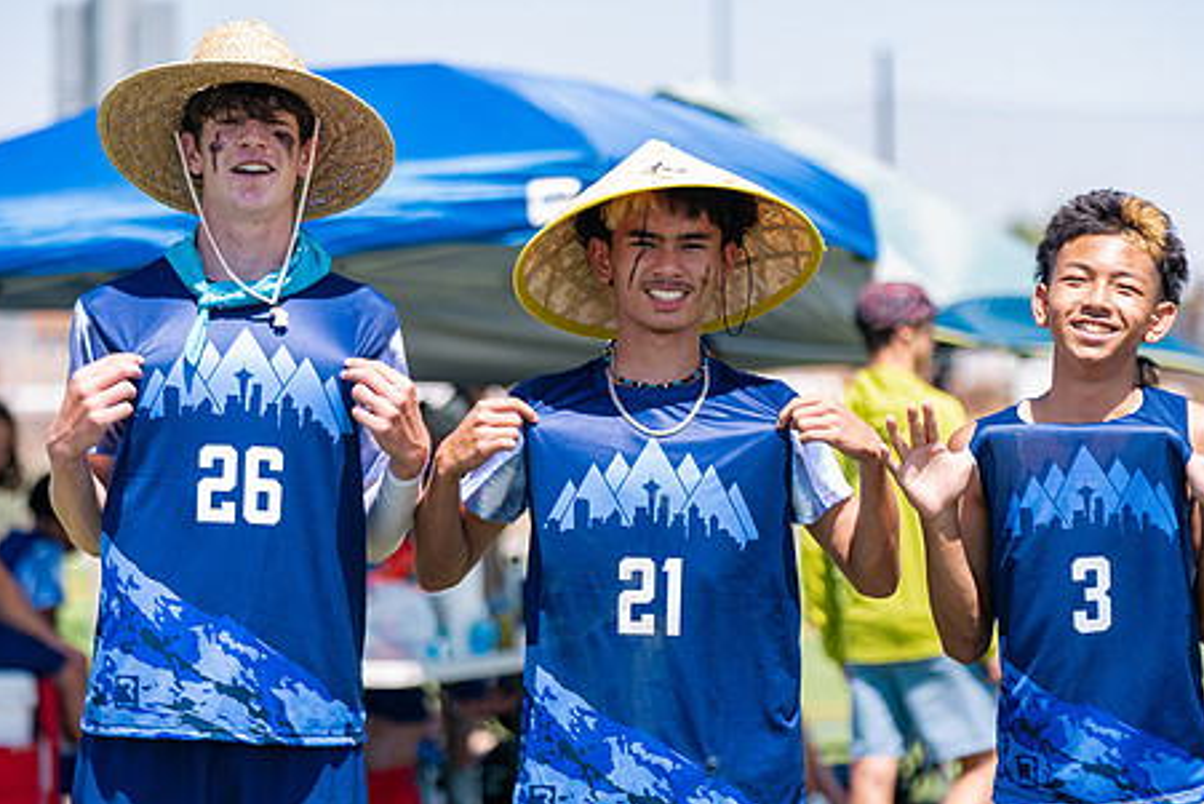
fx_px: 5520
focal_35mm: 165
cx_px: 670
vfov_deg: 8.3
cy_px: 437
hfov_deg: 12.4
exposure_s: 1/5000
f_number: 2.8
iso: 640
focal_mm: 116
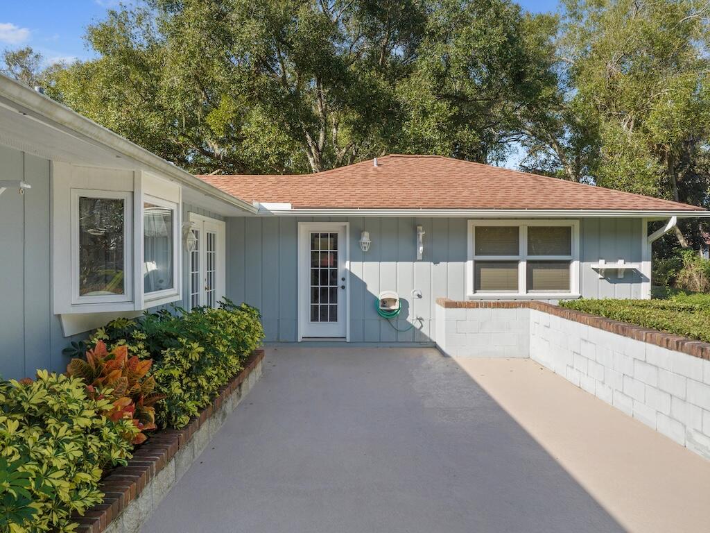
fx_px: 492
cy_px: 266
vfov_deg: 56.8
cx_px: 355
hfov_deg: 71.6
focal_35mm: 24
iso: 200
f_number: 6.3
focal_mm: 12.29
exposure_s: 1/60
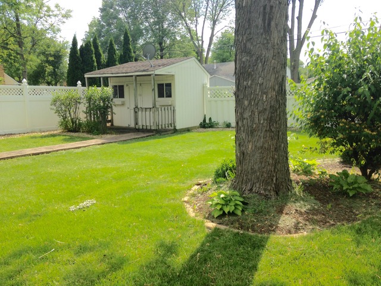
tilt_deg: -8.2
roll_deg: +0.6
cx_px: 190
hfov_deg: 55.4
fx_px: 363
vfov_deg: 42.9
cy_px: 143
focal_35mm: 33
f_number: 2.4
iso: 50
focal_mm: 4.12
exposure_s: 1/903
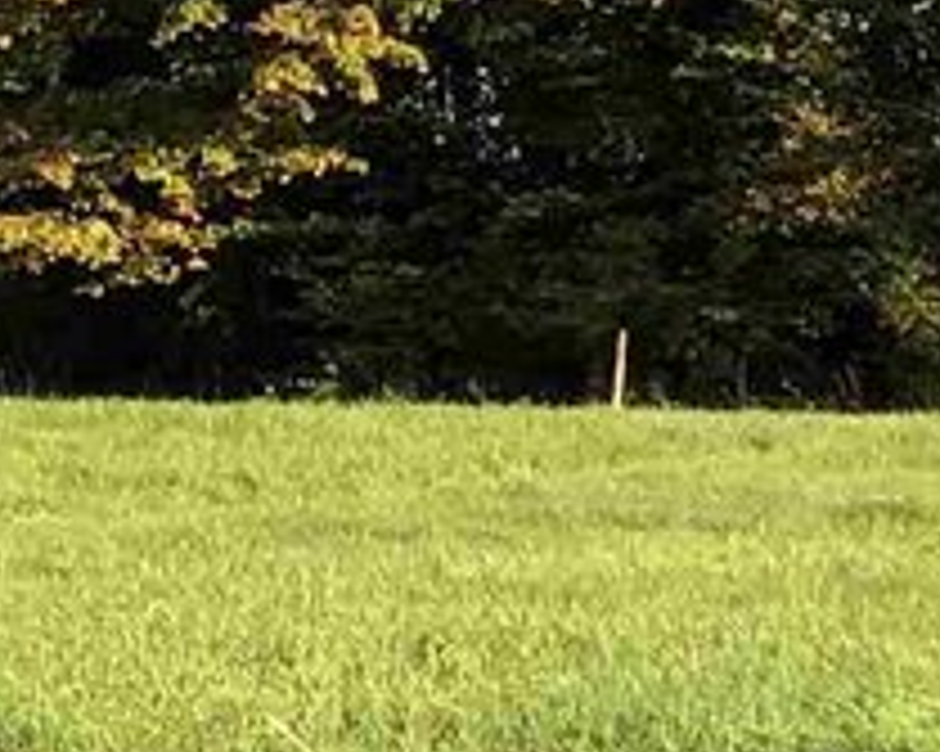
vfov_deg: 7.4
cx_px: 3274
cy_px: 747
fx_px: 5812
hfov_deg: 7.5
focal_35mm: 209
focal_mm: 3.99
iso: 20
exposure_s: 1/430
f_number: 1.8
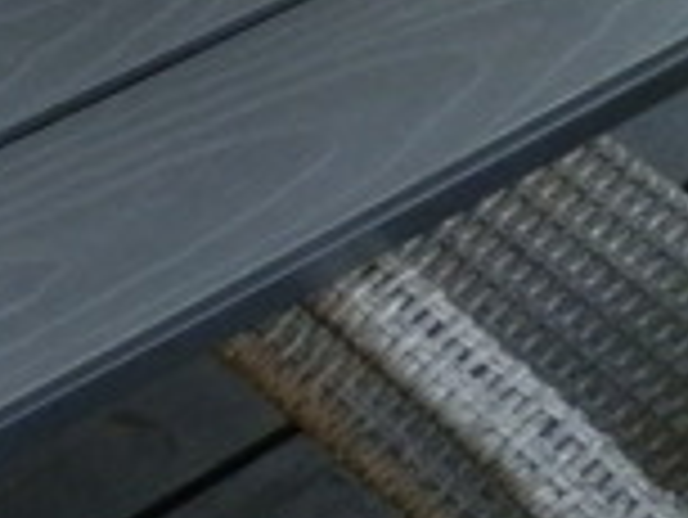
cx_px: -513
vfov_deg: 14.5
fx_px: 1949
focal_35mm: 98
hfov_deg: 16.9
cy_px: -135
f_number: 3.1
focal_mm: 5
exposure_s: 1/250
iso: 400
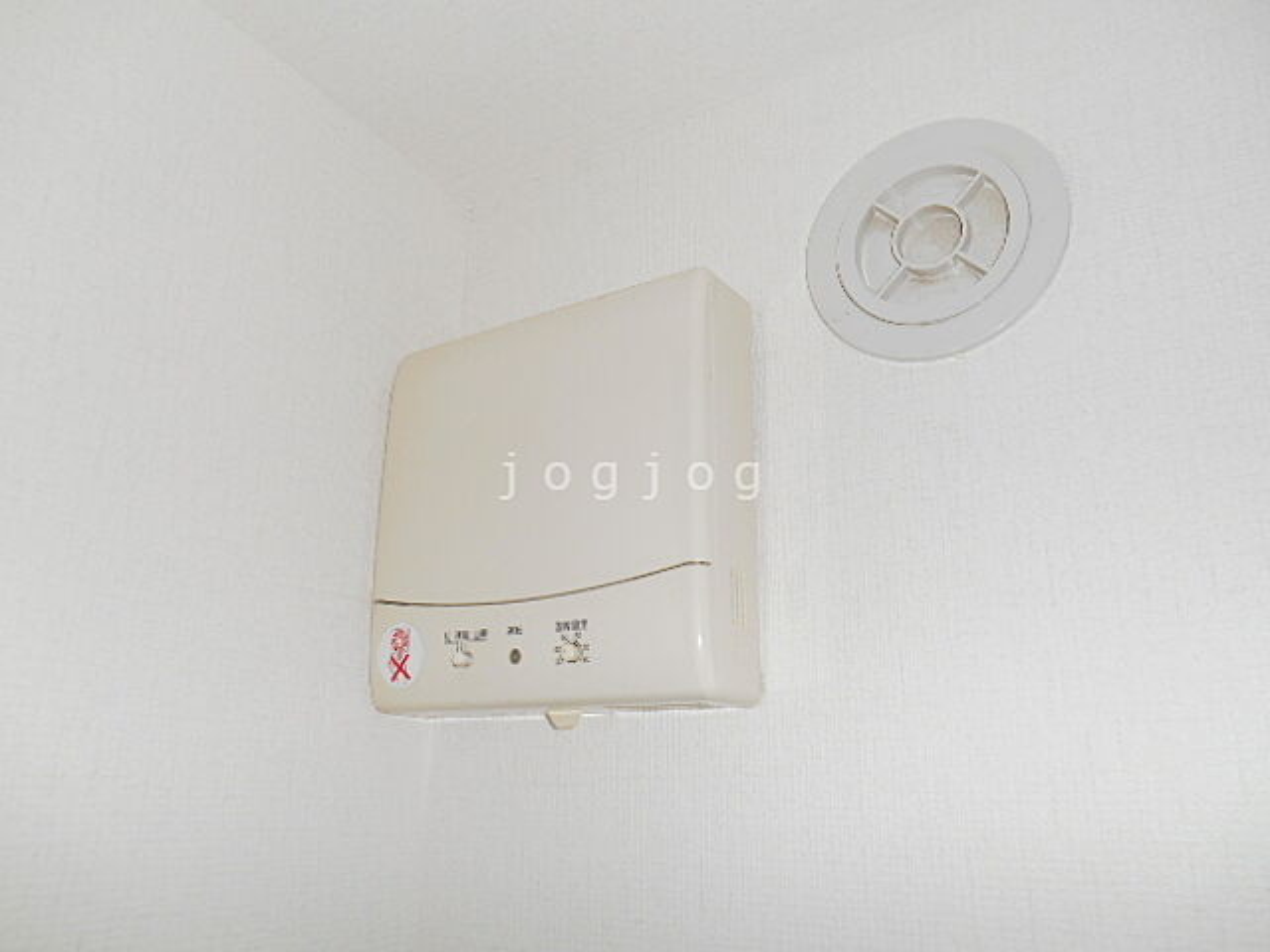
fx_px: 954
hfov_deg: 67.3
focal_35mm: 26
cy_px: 476
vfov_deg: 53.1
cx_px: 635
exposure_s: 1/25
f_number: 3.4
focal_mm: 4.7
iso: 80
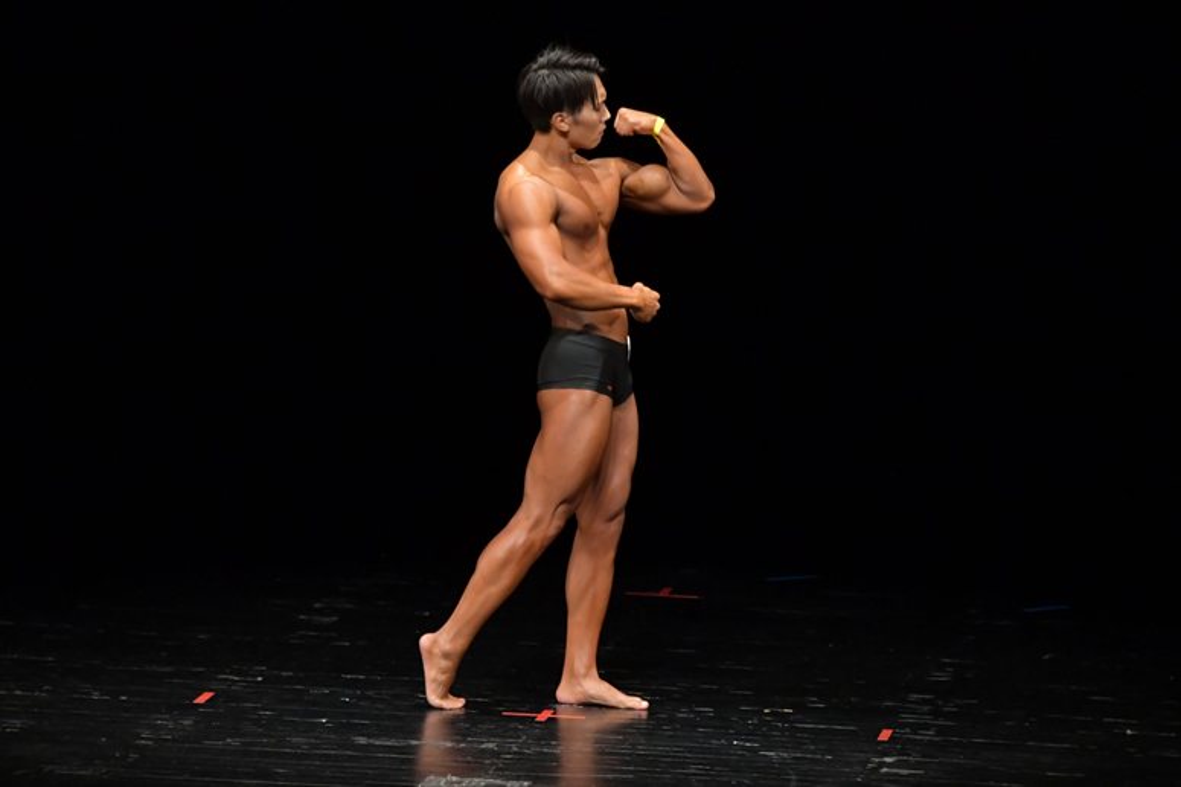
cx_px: 590
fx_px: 9345
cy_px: 394
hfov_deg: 7.2
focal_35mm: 285
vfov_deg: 4.8
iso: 4000
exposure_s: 1/400
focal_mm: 190
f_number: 5.6
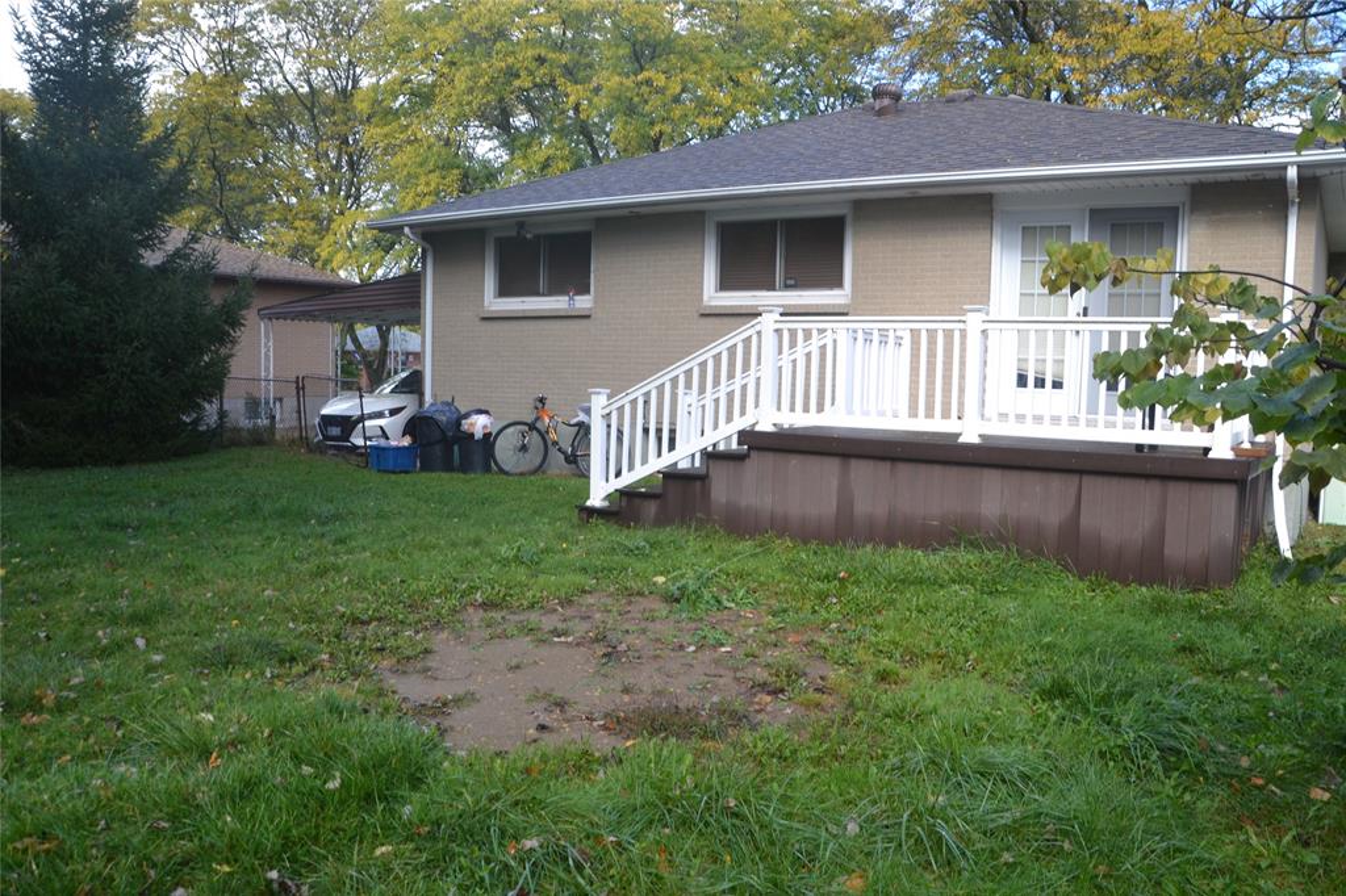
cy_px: 448
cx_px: 673
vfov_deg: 47.9
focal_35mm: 27
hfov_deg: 67.4
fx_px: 1009
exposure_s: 1/125
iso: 110
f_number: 5.6
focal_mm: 18
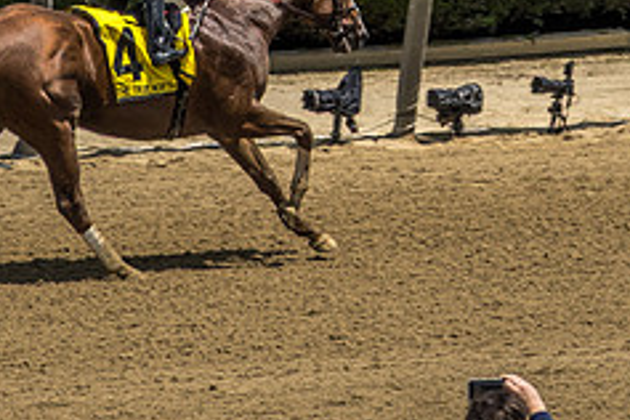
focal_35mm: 776
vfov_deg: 1.8
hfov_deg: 2.7
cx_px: 301
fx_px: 13579
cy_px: -189
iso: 100
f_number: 4.5
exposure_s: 1/1000
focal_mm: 72
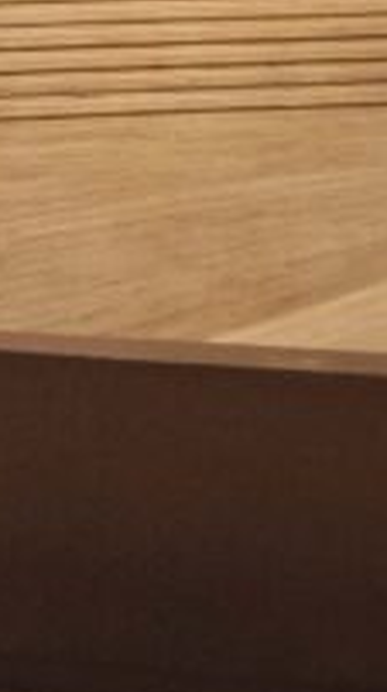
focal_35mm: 181
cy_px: -389
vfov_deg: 11.4
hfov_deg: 6.0
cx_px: -949
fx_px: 3316
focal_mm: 34
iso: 10000
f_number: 4.5
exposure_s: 1/160
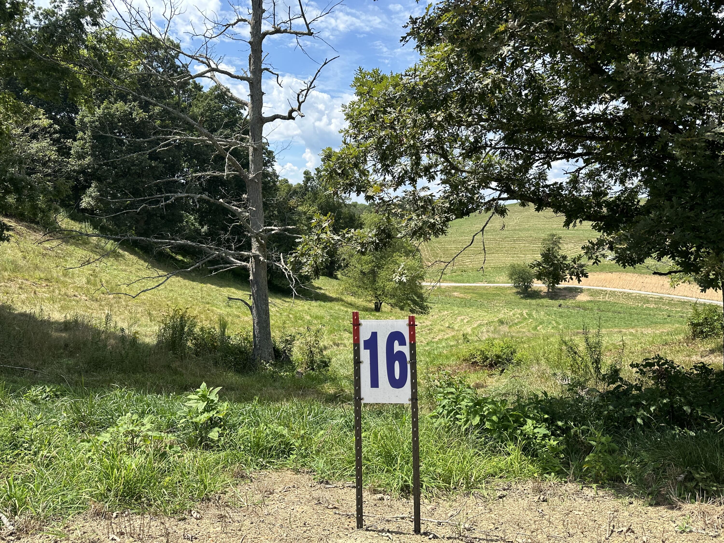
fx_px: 502
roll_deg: -2.0
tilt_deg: -4.2
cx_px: 362
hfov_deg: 71.6
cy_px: 272
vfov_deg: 56.8
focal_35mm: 24
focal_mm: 6.86
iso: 80
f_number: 1.78
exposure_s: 1/2660
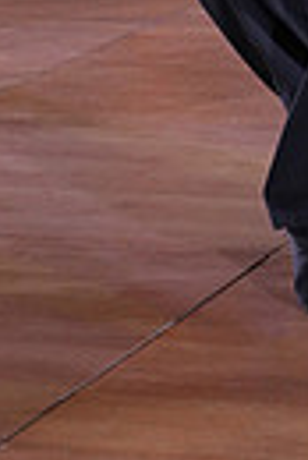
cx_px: 643
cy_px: -407
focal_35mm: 223
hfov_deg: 6.0
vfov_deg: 8.8
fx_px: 2854
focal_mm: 50
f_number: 4
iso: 1250
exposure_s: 1/400
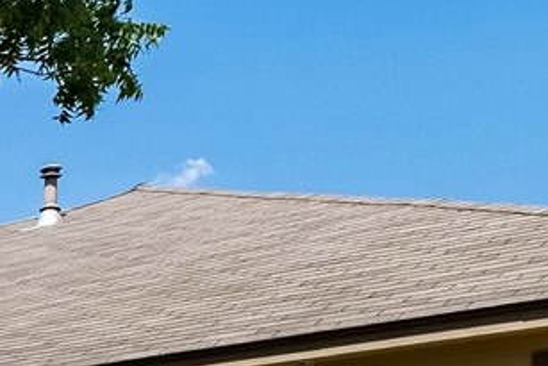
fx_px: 1614
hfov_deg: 14.2
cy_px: 672
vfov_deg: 11.9
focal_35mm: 106
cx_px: -703
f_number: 8
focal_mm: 10
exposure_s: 1/2500
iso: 160
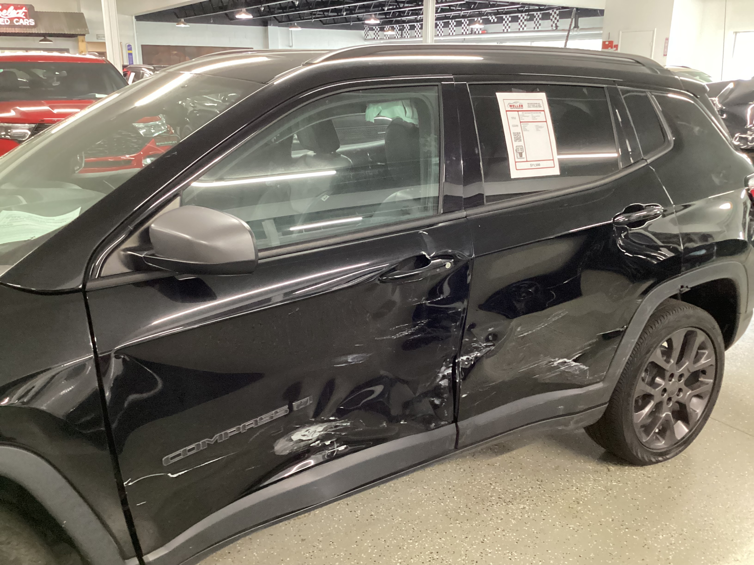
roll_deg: -0.2
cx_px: 377
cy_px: 282
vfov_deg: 45.4
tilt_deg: -17.9
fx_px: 675
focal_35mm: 31
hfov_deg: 58.4
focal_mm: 3.3
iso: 640
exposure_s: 1/30
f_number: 2.4
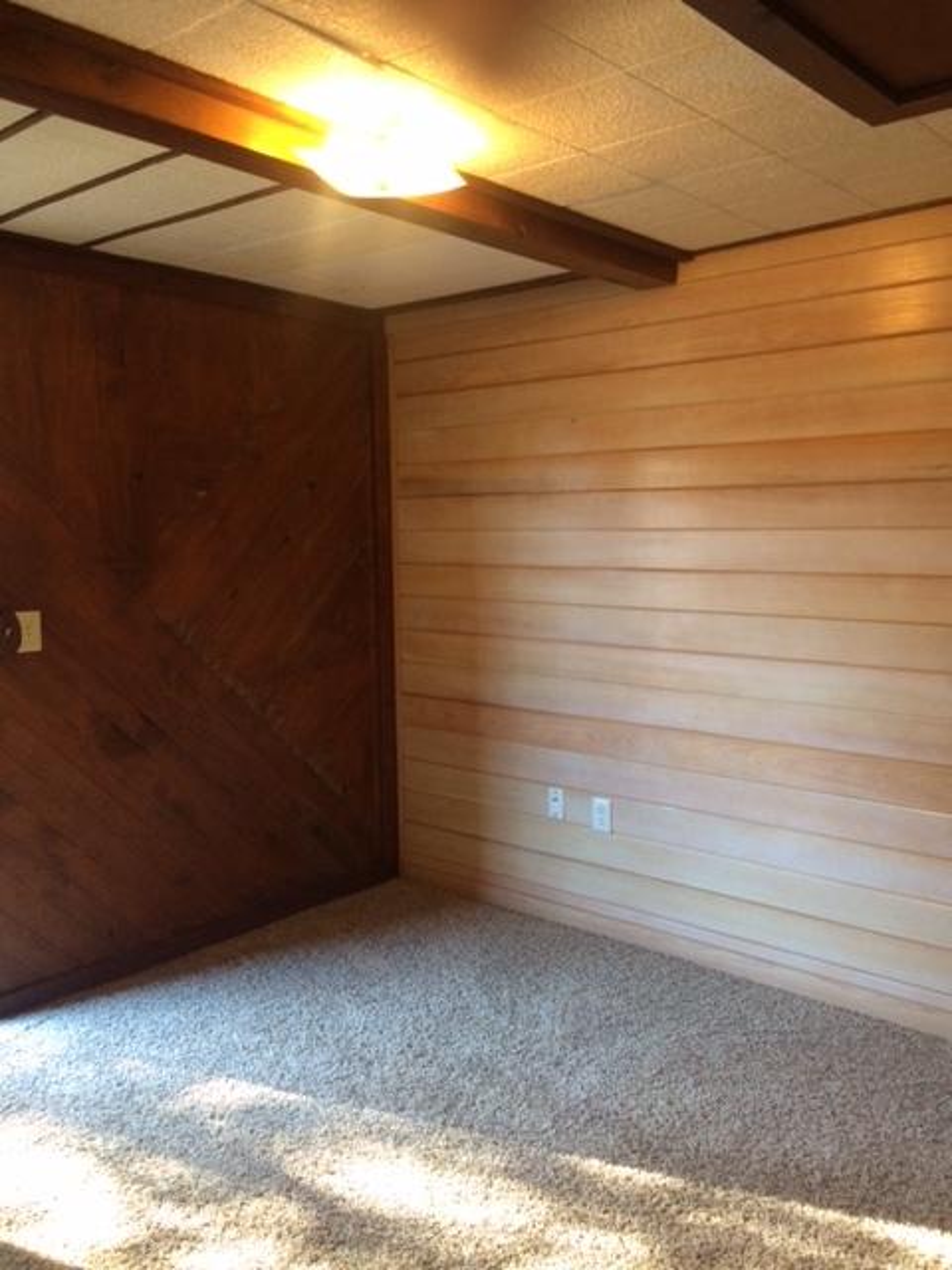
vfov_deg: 61.7
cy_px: 635
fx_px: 1063
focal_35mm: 29
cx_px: 476
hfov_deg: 48.2
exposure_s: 1/30
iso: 125
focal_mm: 4.15
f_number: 2.2
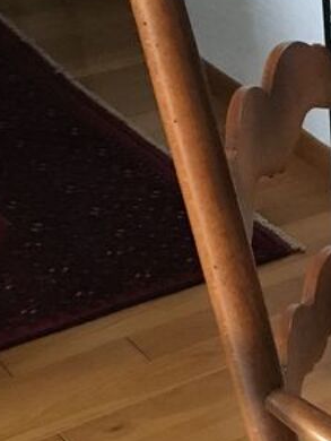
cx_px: 502
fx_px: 1261
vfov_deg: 19.5
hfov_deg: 14.0
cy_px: 394
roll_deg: -5.0
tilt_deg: -36.5
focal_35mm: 99
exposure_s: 1/17
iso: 320
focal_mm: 4.15
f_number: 2.2
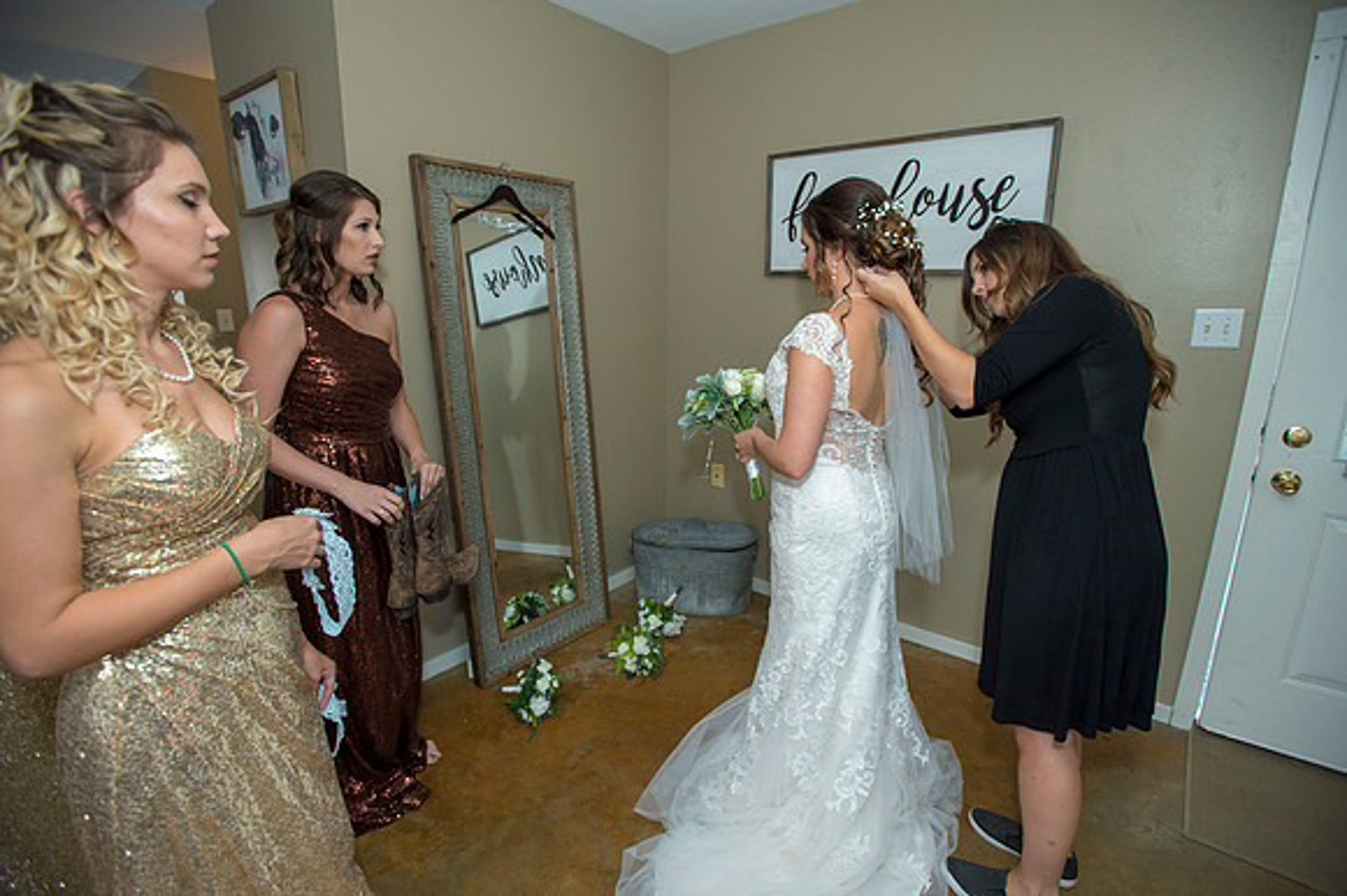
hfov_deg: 93.3
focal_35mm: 17
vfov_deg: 70.4
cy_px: 448
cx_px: 674
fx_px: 636
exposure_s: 1/200
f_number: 3.5
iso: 1250
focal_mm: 17
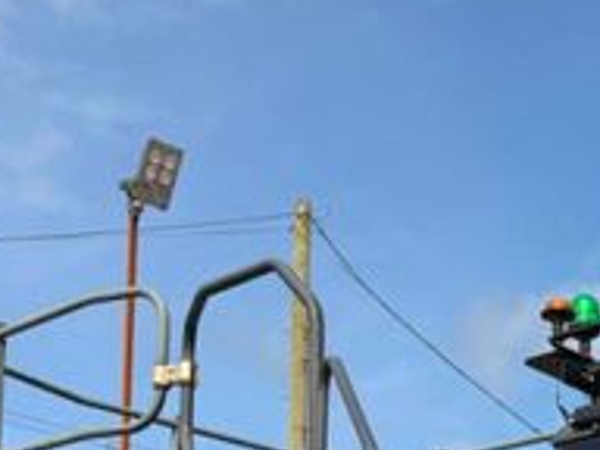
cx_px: 541
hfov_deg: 25.2
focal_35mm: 75
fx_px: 1300
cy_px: 619
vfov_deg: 18.1
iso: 80
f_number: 1.78
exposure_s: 1/5714
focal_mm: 6.76
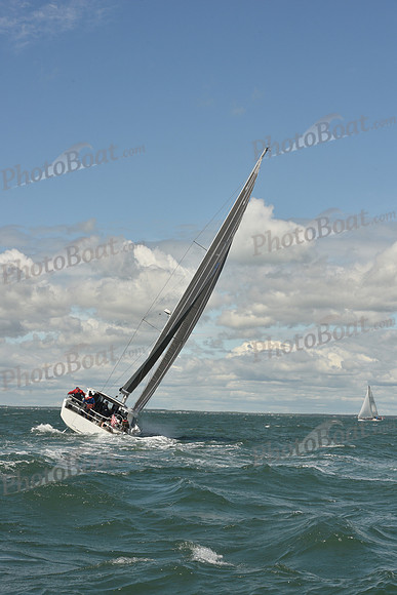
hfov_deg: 19.5
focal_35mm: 70
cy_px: 298
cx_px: 198
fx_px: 1157
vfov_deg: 28.8
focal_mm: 70
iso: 320
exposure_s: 1/800
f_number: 13
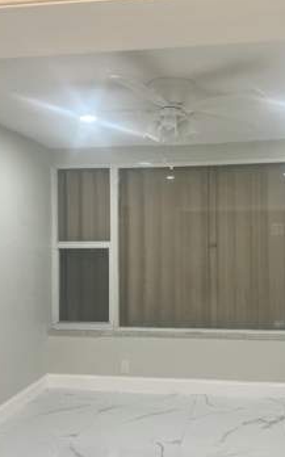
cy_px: 230
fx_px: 473
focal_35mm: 38
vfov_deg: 51.6
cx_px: 175
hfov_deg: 33.4
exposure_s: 1/120
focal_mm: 5.7
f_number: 1.5
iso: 100
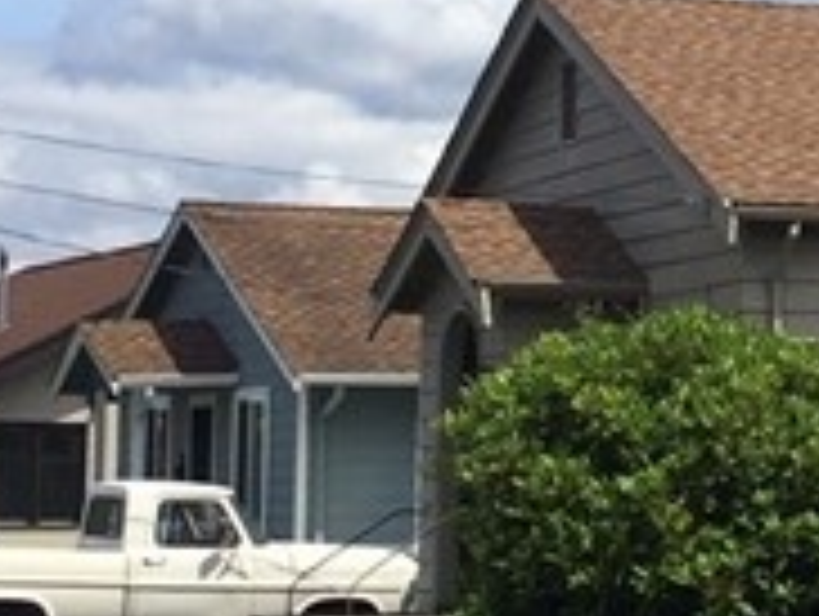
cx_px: 1480
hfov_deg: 11.3
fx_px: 3862
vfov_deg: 9.1
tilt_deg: +4.0
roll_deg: -0.9
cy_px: 202
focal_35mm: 163
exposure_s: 1/2639
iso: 32
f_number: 2.2
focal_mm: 4.15
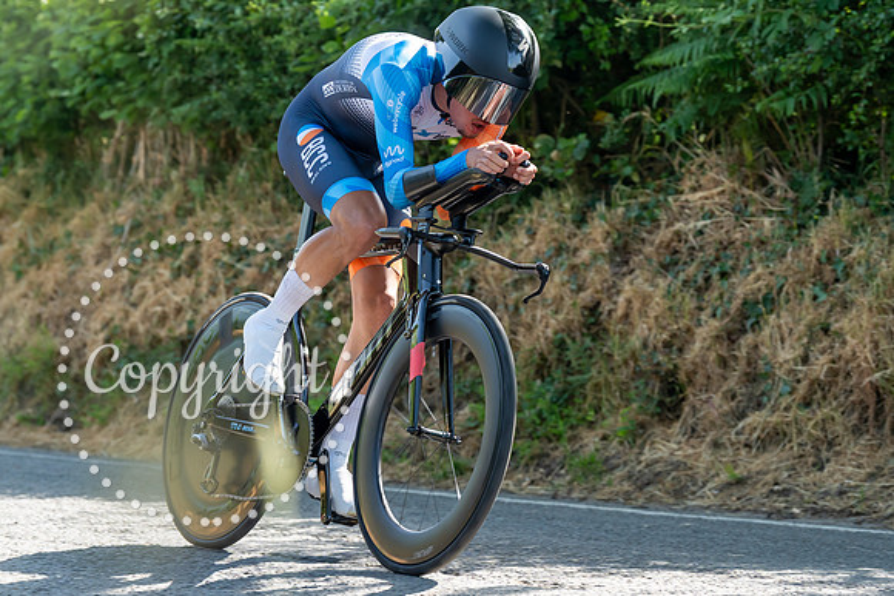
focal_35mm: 152
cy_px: 282
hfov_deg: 13.5
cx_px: 432
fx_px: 3783
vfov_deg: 9.0
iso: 800
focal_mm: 108
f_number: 4
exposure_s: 1/1000
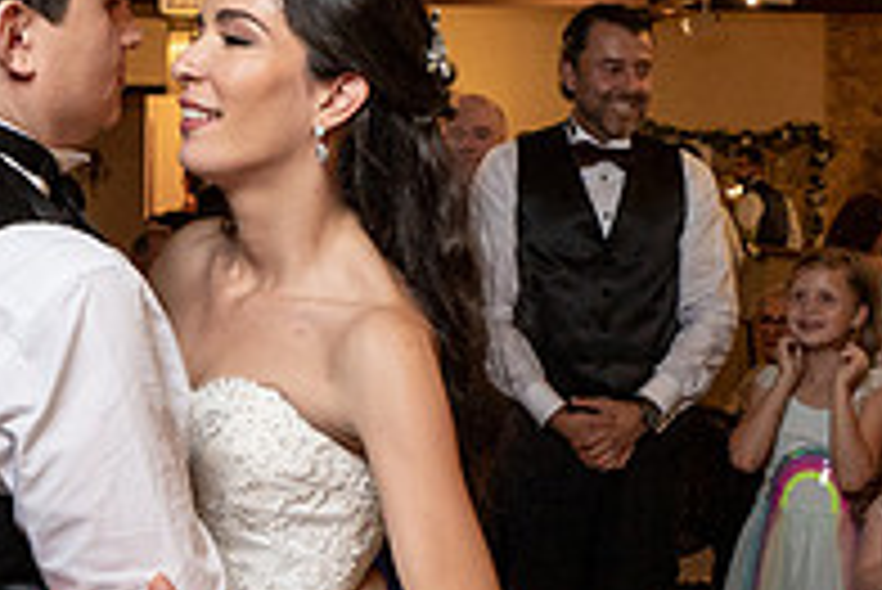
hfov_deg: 26.6
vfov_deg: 17.9
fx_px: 1863
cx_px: 340
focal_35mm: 76
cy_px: 212
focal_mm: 21
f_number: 5.6
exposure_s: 1/200
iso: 2000
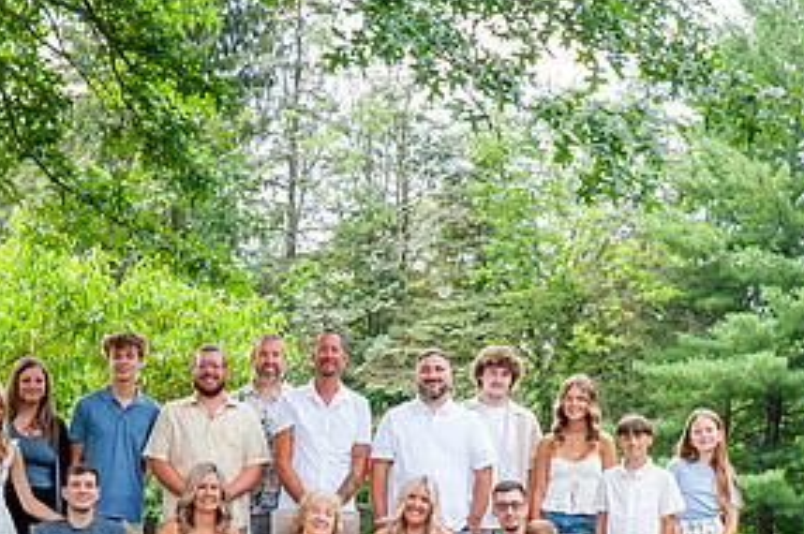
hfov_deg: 15.3
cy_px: 427
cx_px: 357
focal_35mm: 134
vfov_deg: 10.2
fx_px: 2989
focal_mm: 66
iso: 800
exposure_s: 1/100
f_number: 14
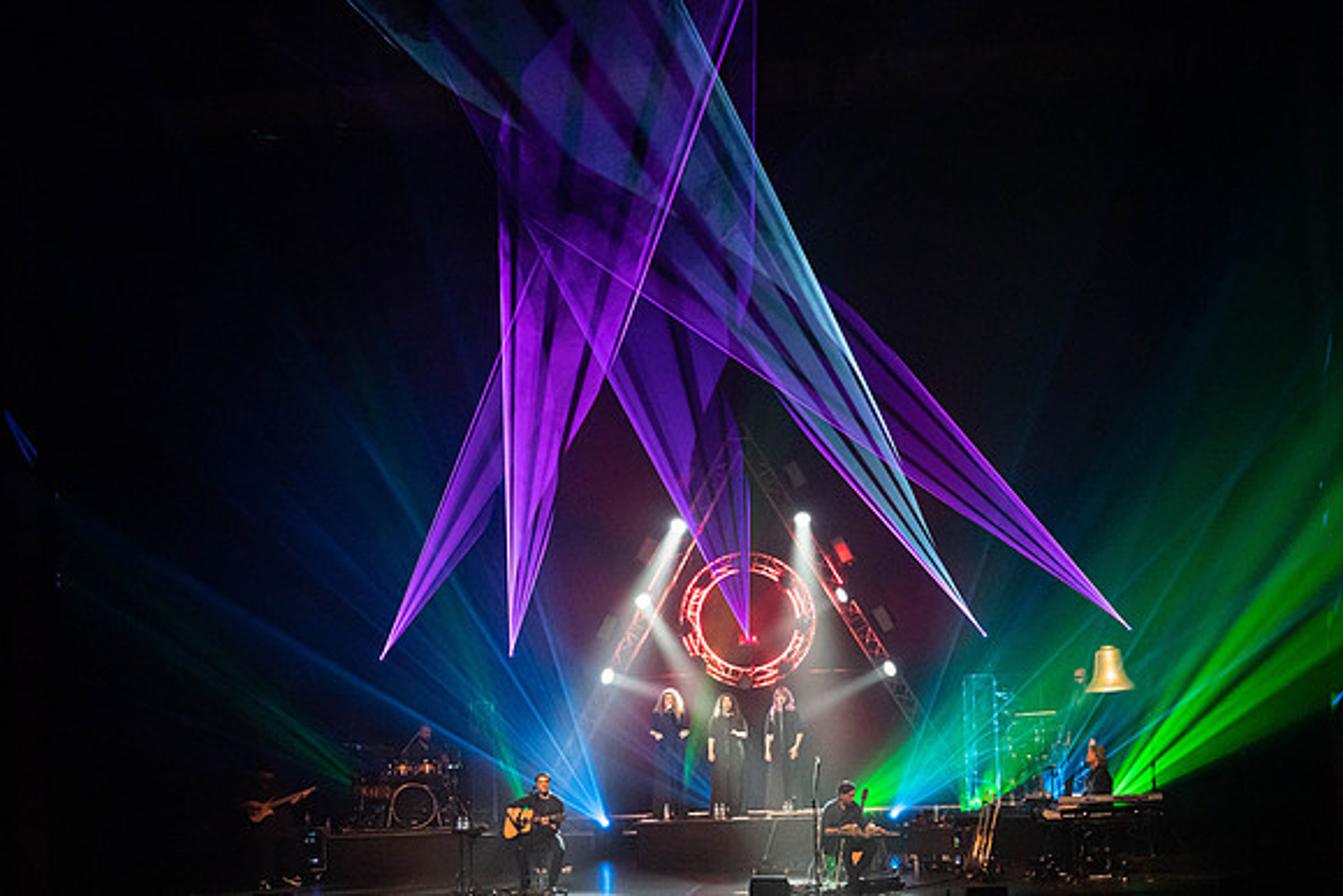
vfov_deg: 19.1
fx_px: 2669
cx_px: 672
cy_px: 448
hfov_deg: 28.2
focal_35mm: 72
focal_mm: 70
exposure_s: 1/250
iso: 8000
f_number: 5.6
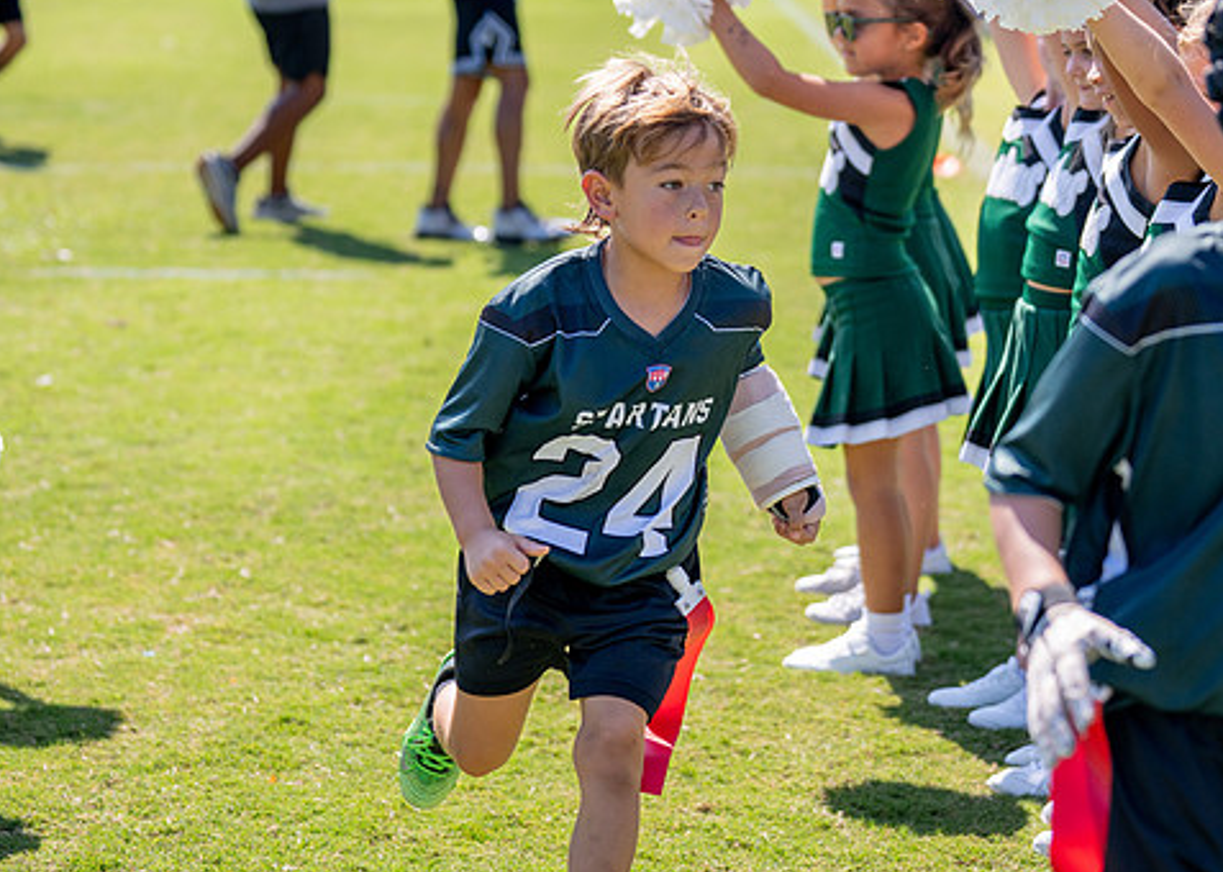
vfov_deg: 13.5
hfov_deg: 18.9
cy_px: 334
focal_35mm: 106
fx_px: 3679
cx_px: 676
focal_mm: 70
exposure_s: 1/2000
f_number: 2.8
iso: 200
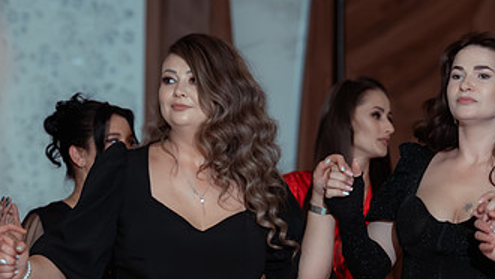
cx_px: 205
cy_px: 181
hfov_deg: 7.8
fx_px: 3611
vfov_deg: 4.4
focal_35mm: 275
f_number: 2.5
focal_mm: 135
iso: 1600
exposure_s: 1/200
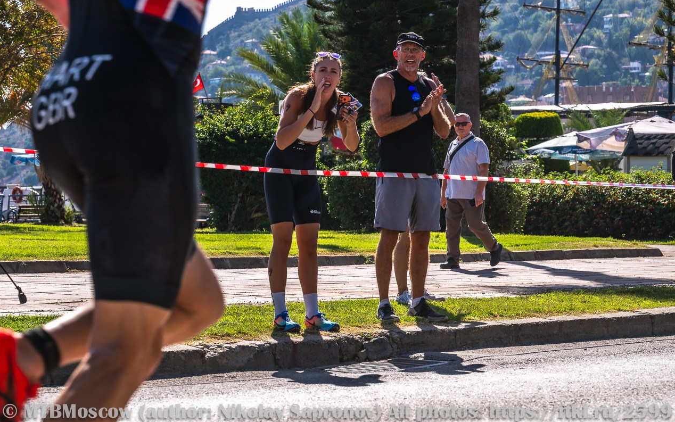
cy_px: 200
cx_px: 338
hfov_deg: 19.3
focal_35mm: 108
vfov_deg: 12.1
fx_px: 1987
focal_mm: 105
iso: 250
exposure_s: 1/1000
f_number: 8
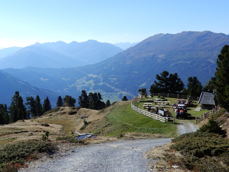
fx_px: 285
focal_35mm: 43
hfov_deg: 42.9
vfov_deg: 33.6
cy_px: 92
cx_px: 67
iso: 80
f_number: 3.5
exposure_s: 1/800
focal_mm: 5.4
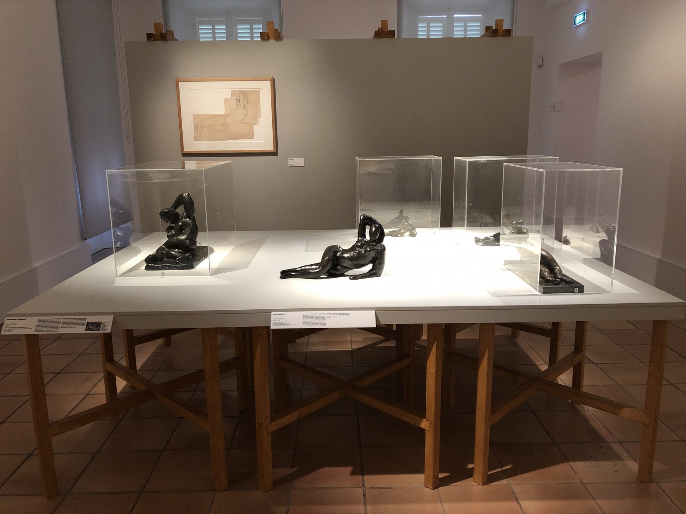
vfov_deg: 49.7
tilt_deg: -11.4
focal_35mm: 28
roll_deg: +0.0
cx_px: 343
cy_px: 257
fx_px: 555
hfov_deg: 63.4
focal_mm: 3.99
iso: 100
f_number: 1.8
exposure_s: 1/11
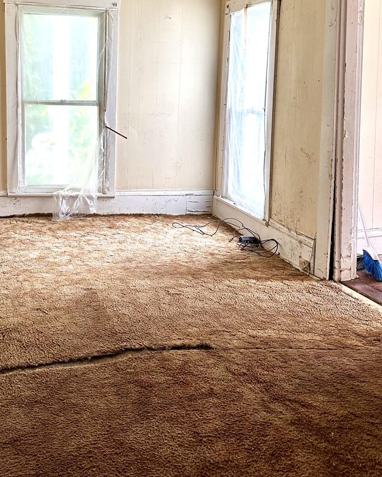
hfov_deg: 37.5
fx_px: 551
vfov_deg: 46.1
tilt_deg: -10.3
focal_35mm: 39
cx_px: 104
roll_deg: -0.6
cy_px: 156
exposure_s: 1/72
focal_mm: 6.86
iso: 250
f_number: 1.78
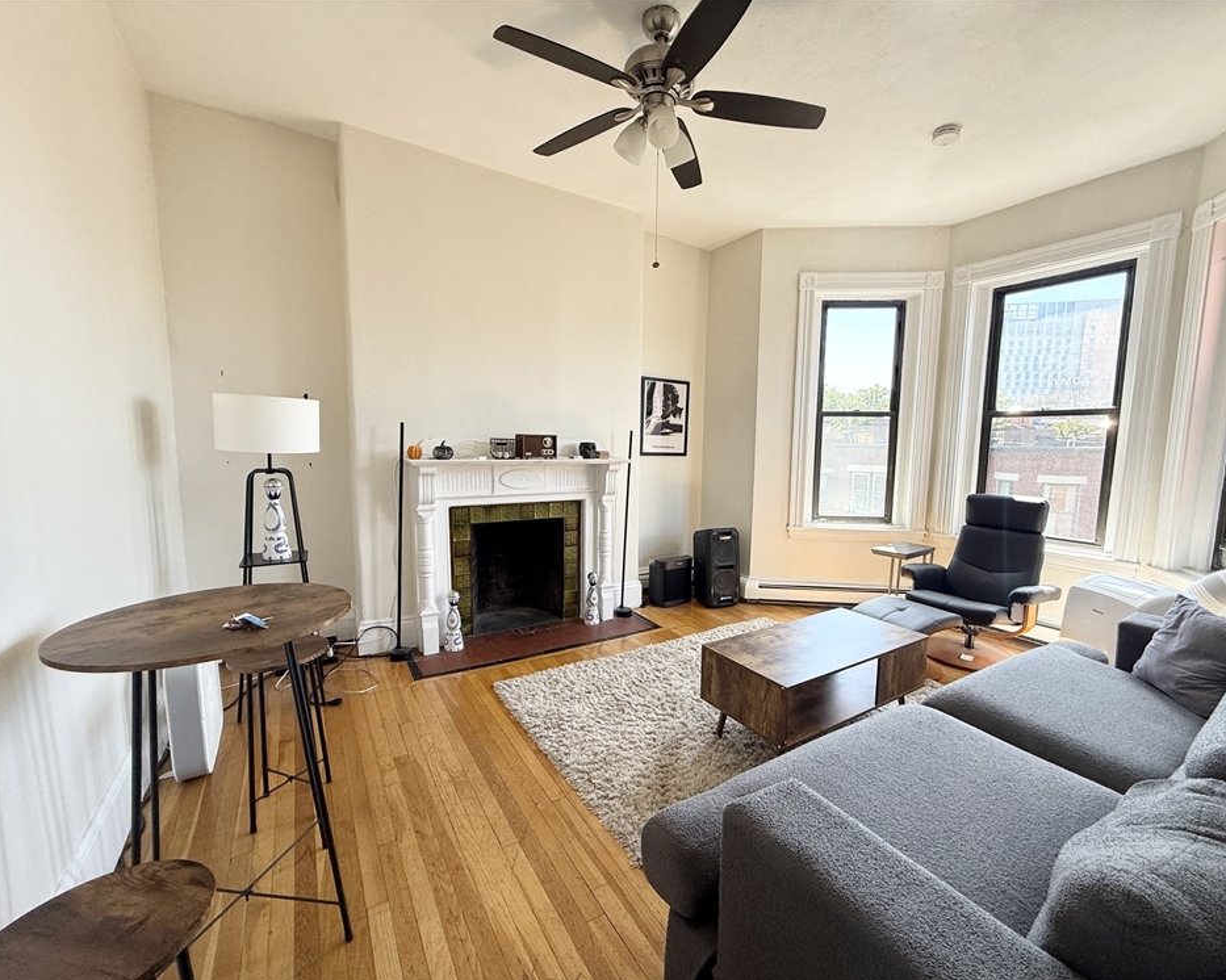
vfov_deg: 84.0
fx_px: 544
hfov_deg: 96.6
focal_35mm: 15
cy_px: 502
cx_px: 660
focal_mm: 2.22
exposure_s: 1/100
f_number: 2.2
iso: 64
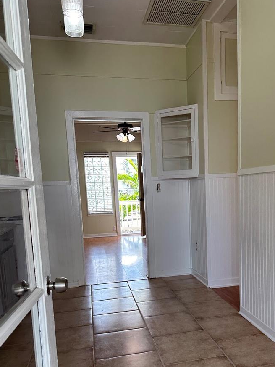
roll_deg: -0.5
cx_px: 180
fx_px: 349
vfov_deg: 54.6
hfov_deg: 42.5
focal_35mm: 33
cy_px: 233
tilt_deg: -7.6
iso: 100
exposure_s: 1/172
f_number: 1.78
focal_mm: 6.86
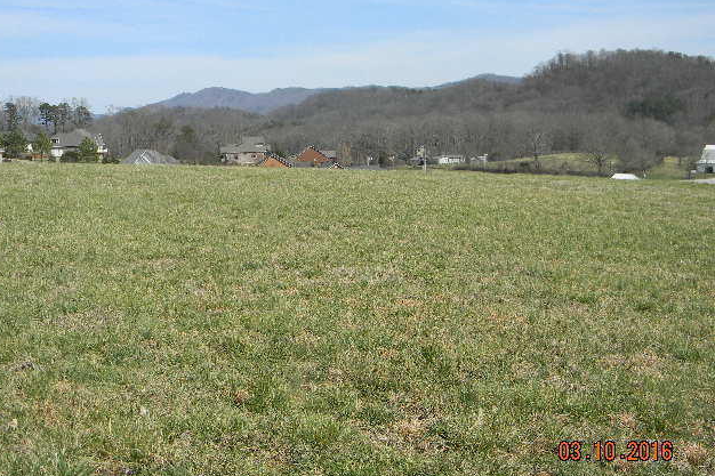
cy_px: 234
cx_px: 351
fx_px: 993
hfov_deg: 39.6
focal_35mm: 50
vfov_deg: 27.0
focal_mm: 8.6
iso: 80
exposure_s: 1/761
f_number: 3.9
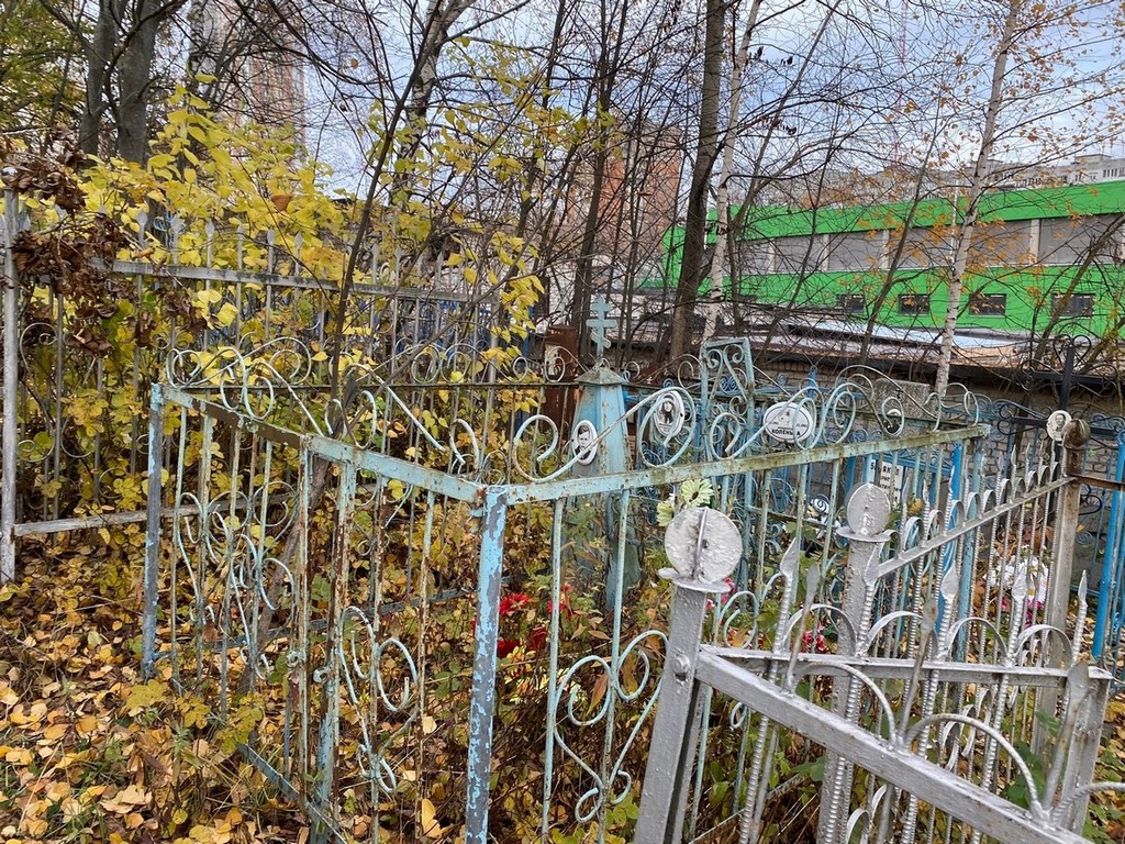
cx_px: 562
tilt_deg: -4.4
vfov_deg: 53.1
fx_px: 845
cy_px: 422
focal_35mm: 26
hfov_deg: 67.3
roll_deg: -2.3
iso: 32
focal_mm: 4.25
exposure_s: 1/172
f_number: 1.8
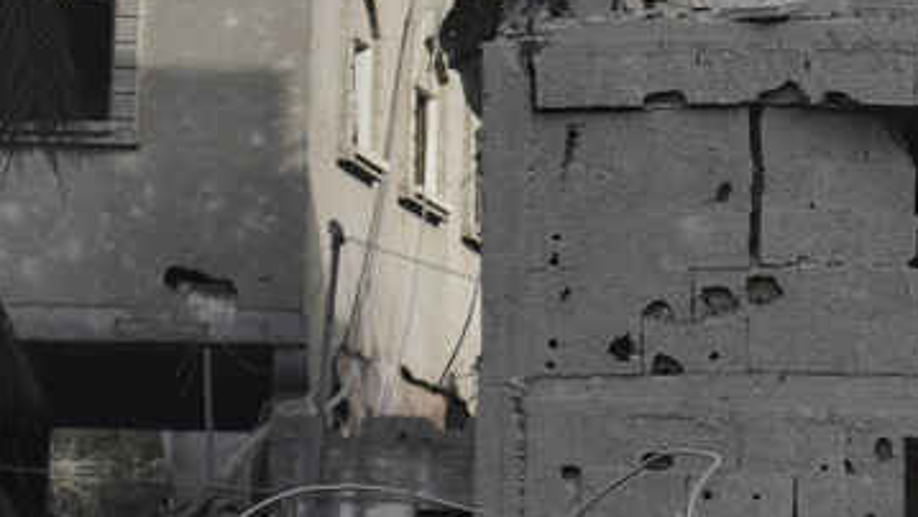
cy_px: 288
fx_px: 7498
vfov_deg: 3.9
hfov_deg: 6.9
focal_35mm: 308
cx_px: 1568
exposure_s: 1/640
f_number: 4
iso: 125
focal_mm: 66
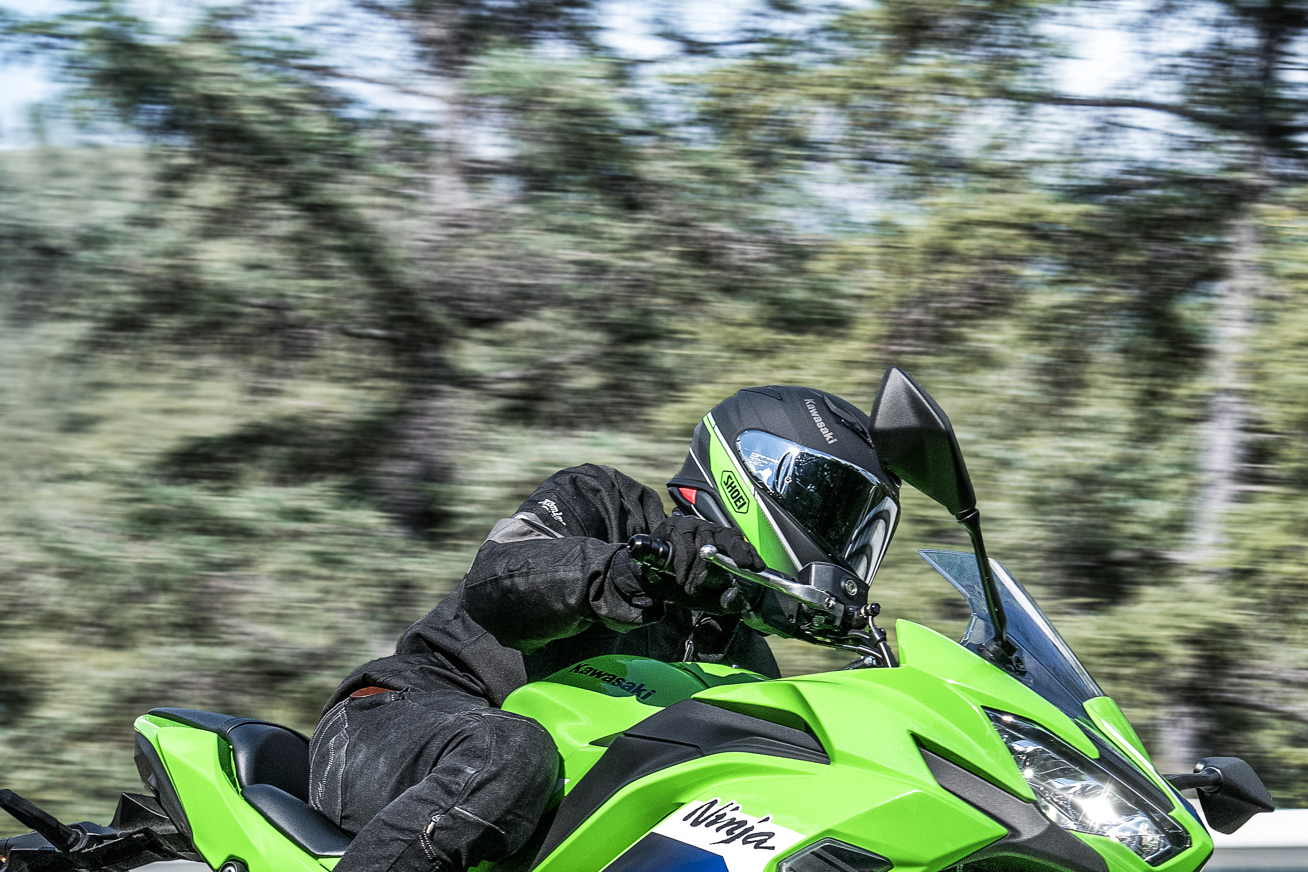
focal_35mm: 102
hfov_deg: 20.0
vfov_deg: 13.3
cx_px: 739
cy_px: 791
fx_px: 3706
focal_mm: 38
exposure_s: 1/2500
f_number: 6.3
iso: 800
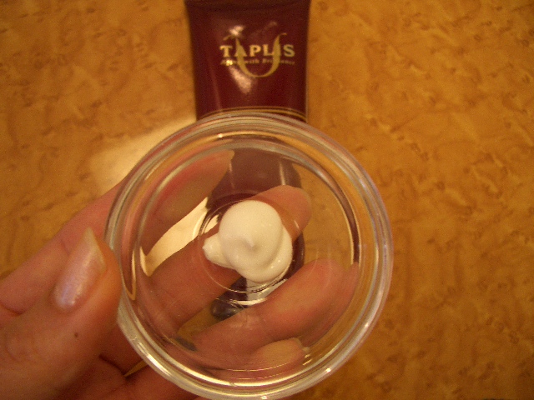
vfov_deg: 40.7
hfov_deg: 52.6
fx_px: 540
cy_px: 200
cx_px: 267
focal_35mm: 35
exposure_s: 1/80
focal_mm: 5.8
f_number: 2.6
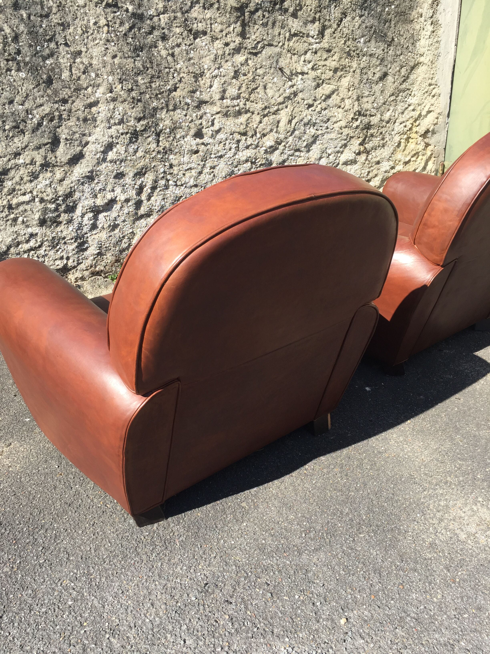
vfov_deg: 61.7
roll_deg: +1.5
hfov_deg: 48.2
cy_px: 327
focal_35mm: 29
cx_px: 245
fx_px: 547
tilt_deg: -22.8
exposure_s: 1/824
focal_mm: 4.15
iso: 32
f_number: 2.2
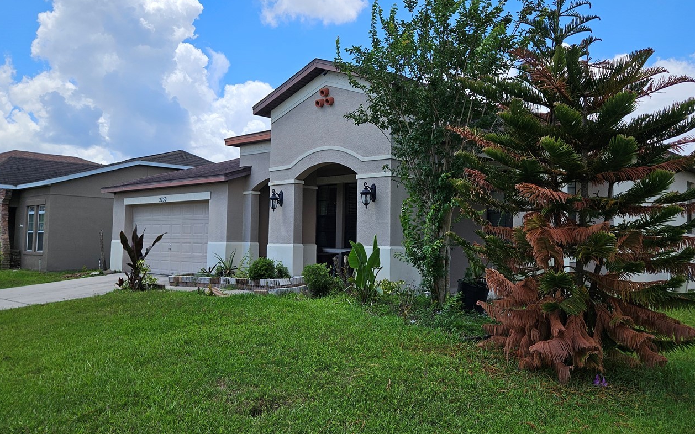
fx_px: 587
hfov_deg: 61.2
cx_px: 375
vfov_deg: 40.6
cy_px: 201
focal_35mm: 31
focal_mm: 5.4
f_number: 1.8
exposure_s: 1/1884
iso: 25
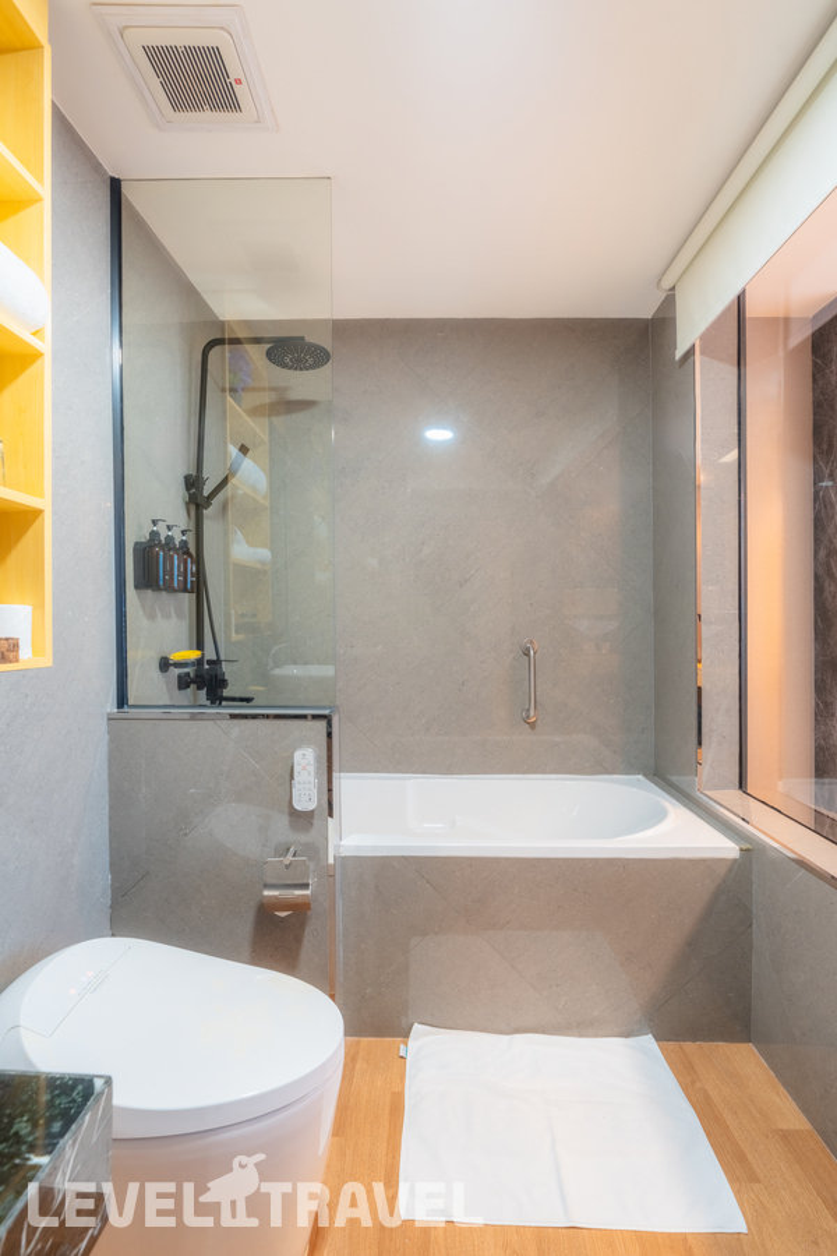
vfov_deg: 96.7
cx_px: 418
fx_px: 558
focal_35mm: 16
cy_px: 628
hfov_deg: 73.7
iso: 400
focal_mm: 16
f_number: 8
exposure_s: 1/90
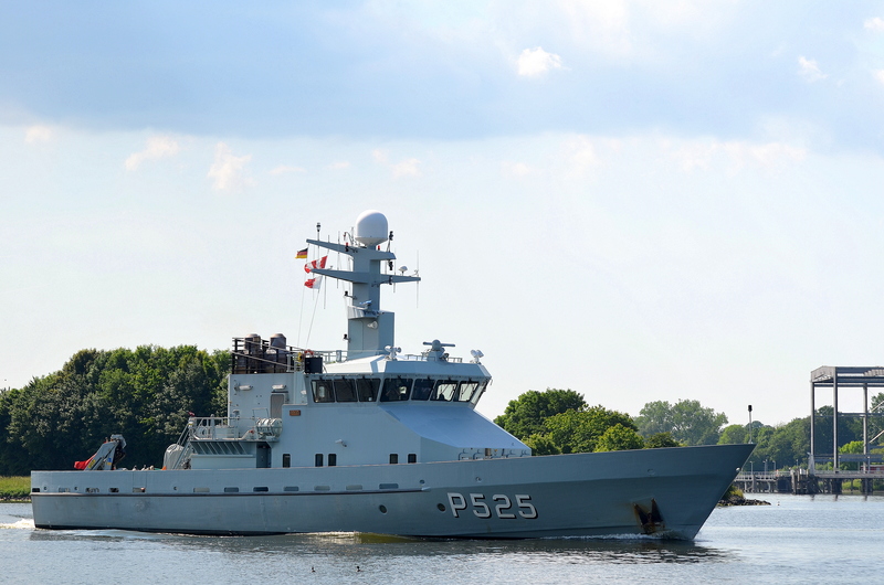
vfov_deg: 11.7
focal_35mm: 117
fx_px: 2867
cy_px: 292
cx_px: 442
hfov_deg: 17.5
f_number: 9
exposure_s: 1/320
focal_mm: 78
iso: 100
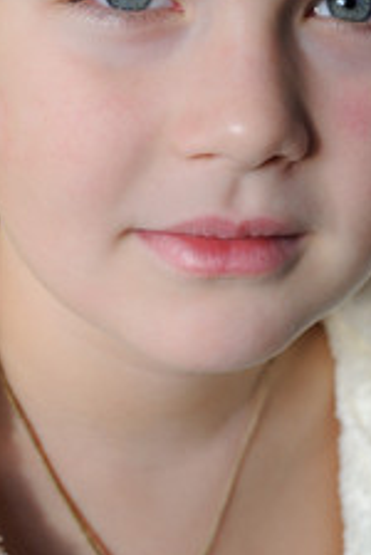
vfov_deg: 19.4
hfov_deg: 13.1
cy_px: 181
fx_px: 1618
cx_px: 220
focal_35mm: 105
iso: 200
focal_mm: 35
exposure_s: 1/40
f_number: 5
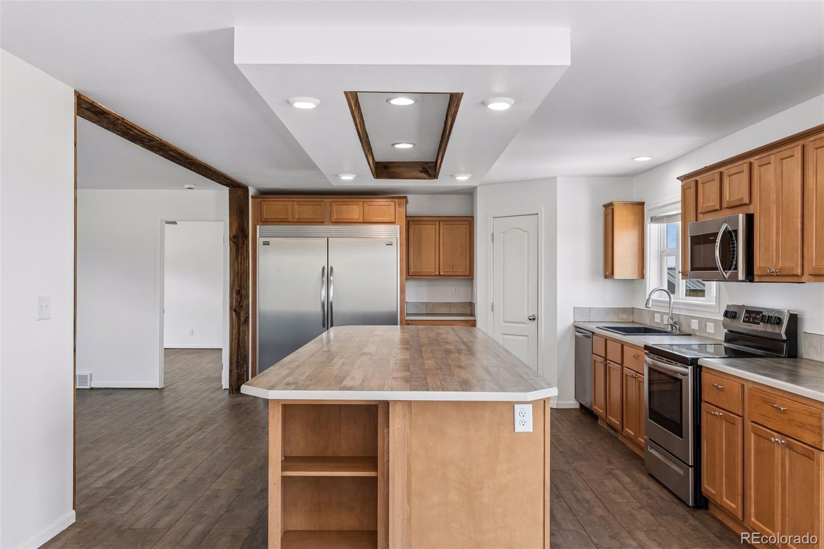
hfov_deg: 63.7
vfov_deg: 44.9
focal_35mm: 29
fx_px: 664
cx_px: 412
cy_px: 274
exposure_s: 1/25
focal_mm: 29
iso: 400
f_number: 9
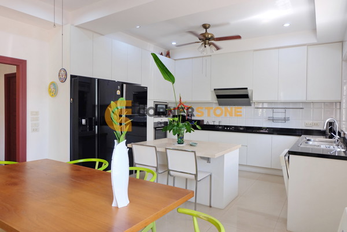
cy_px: 116
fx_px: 231
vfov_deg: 53.1
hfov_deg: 73.7
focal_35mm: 24
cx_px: 174
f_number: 4
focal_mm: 16
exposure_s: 1/85
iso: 400
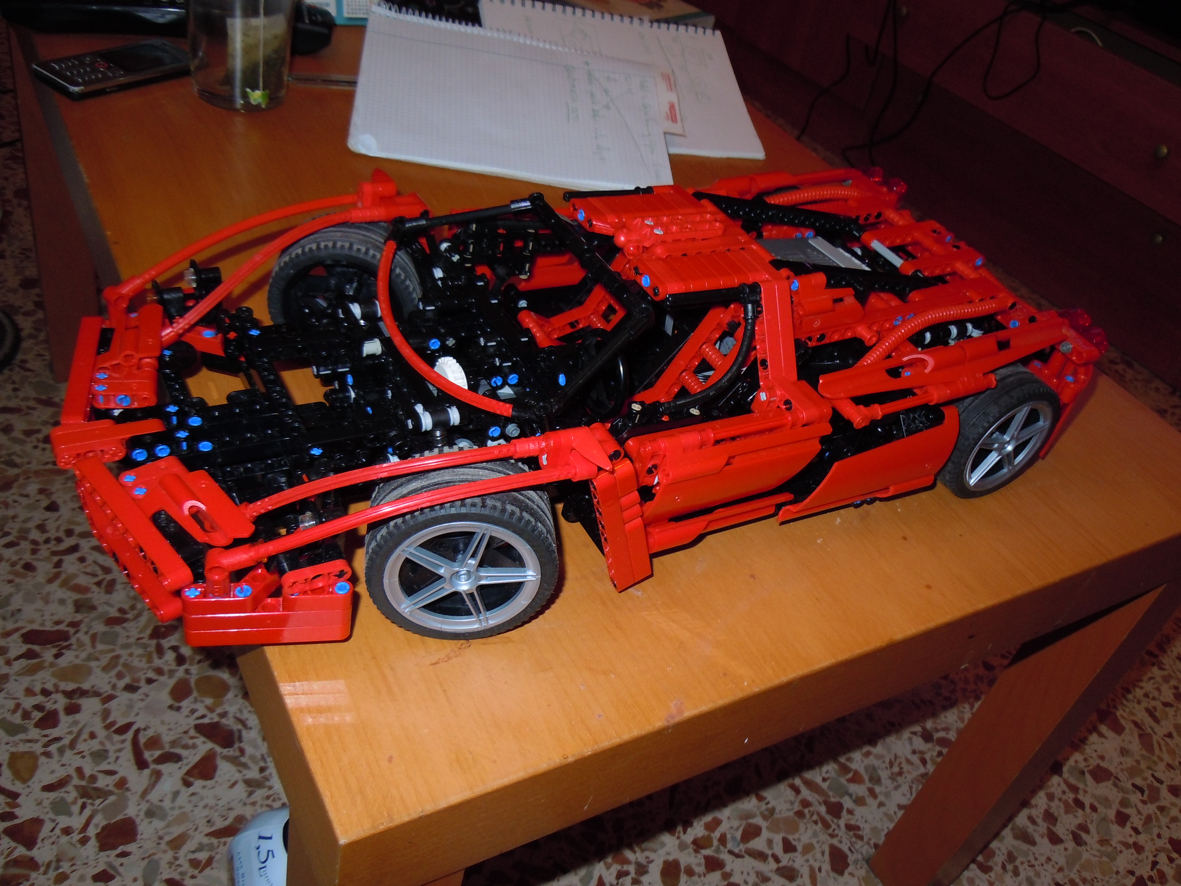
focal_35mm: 30
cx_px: 590
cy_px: 443
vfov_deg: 46.8
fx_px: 1024
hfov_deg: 60.0
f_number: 3.5
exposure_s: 1/30
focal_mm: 5.4
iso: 200
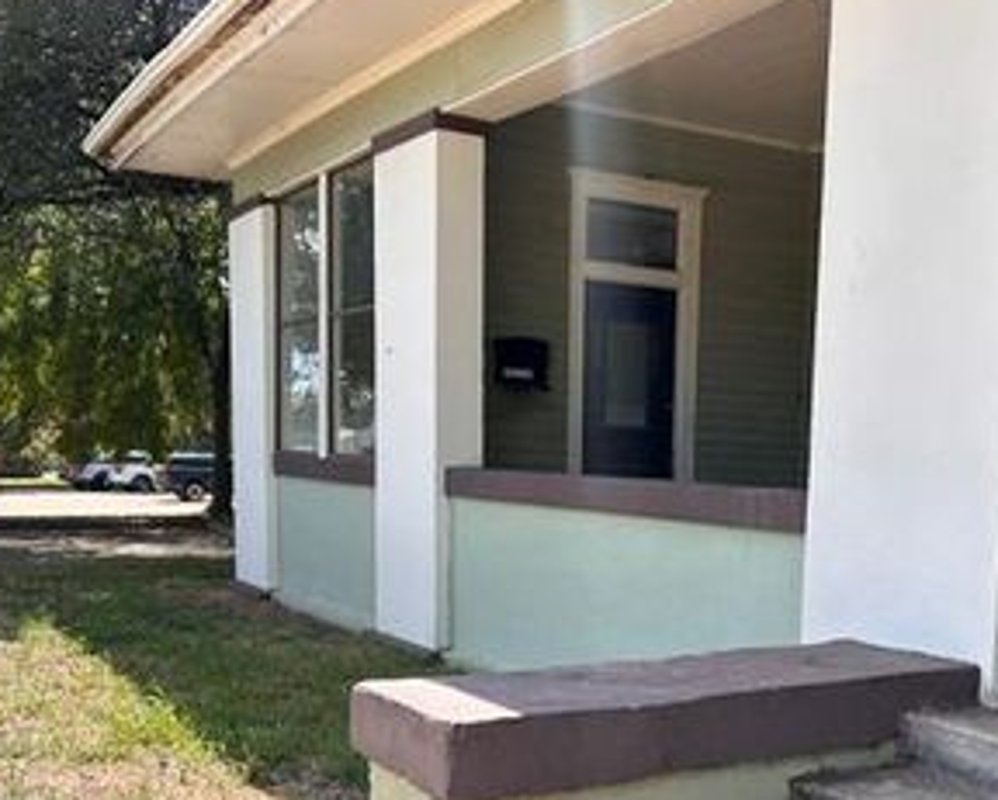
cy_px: 601
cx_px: 707
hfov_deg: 41.1
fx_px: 1301
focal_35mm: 44
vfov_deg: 33.5
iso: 50
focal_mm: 5.7
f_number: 1.5
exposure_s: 1/1808
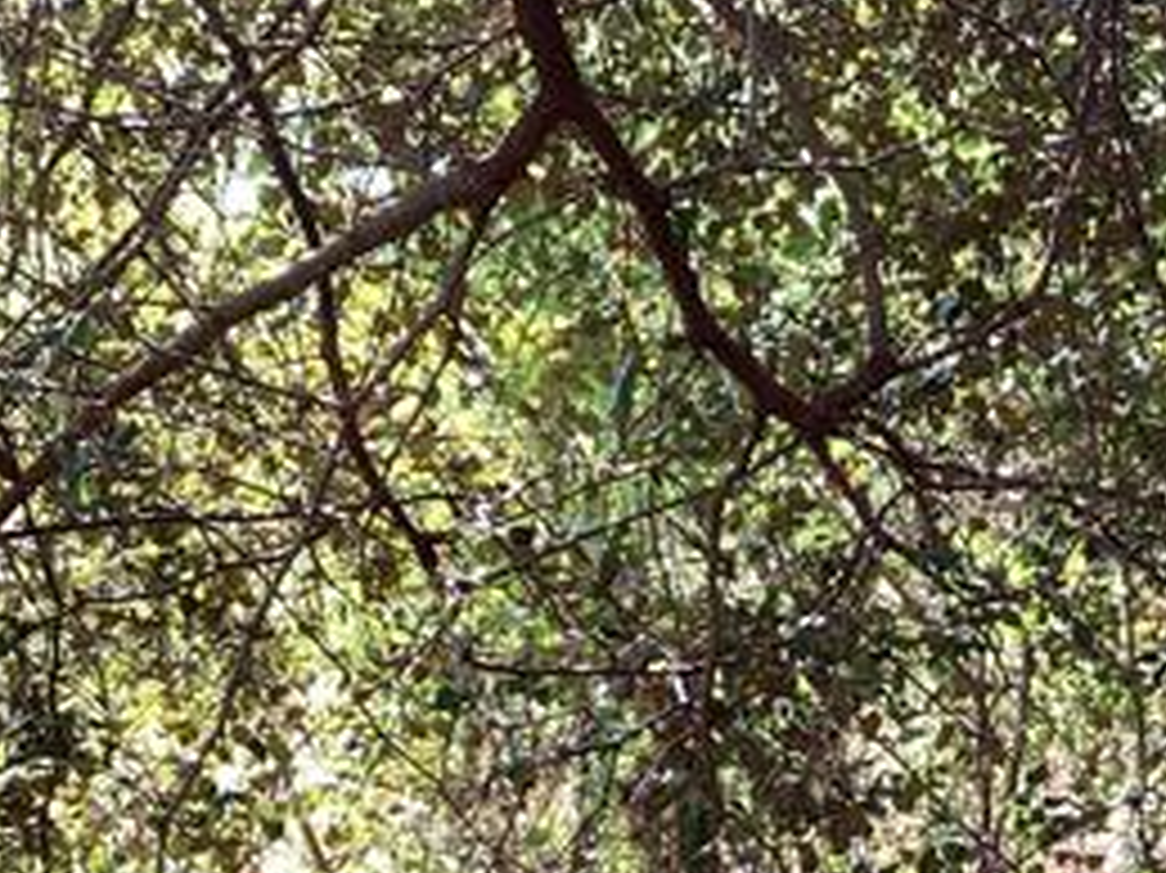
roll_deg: +0.3
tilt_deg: +3.2
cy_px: 691
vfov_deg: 18.5
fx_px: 2660
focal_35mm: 79
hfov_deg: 24.3
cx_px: 927
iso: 40
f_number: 2.4
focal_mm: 3.3
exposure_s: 1/100
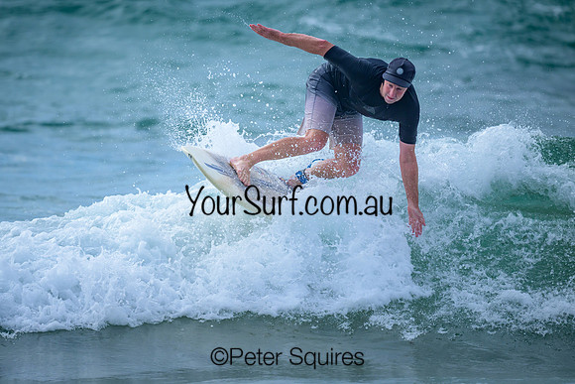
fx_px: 13376
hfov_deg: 2.5
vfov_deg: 1.6
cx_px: 274
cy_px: 189
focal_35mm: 837
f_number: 6.3
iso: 640
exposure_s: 1/3200
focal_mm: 800
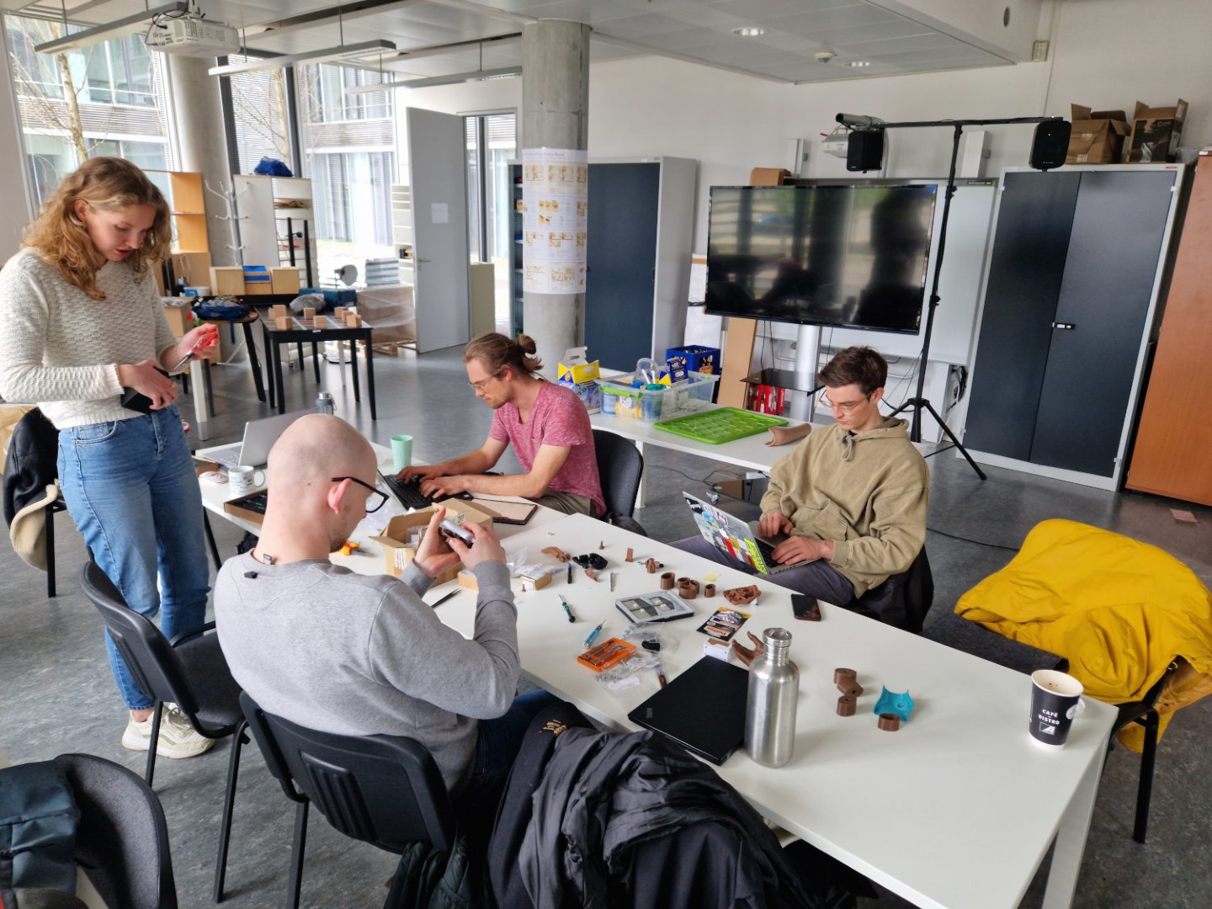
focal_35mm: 23
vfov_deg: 58.9
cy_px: 454
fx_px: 805
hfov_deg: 73.9
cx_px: 606
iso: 50
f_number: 1.8
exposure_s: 1/50
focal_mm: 5.4
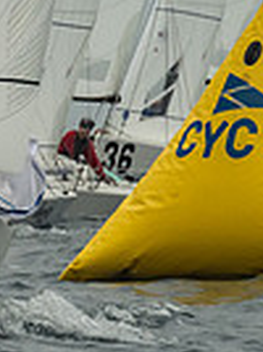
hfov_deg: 1.5
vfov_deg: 2.0
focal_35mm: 981
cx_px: -360
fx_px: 9970
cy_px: -15
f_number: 9
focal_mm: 200
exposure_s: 1/3200
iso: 800
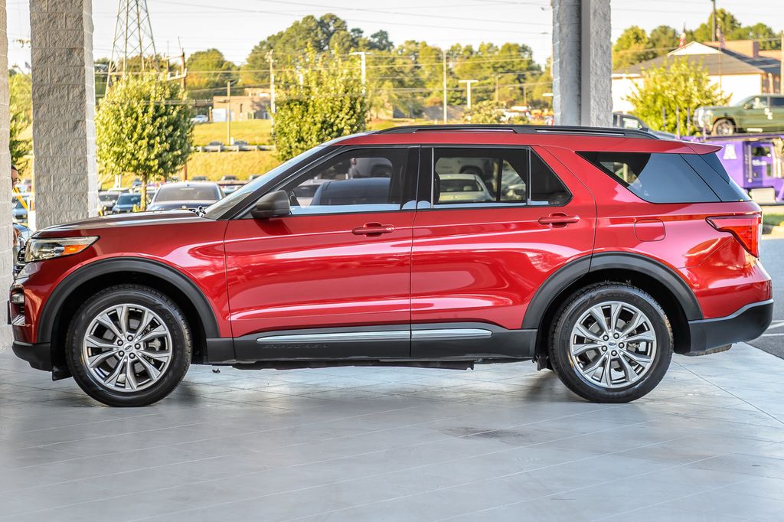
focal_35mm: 79
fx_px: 1725
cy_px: 252
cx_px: 392
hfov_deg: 25.6
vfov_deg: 17.2
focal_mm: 70
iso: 400
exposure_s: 1/500
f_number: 4
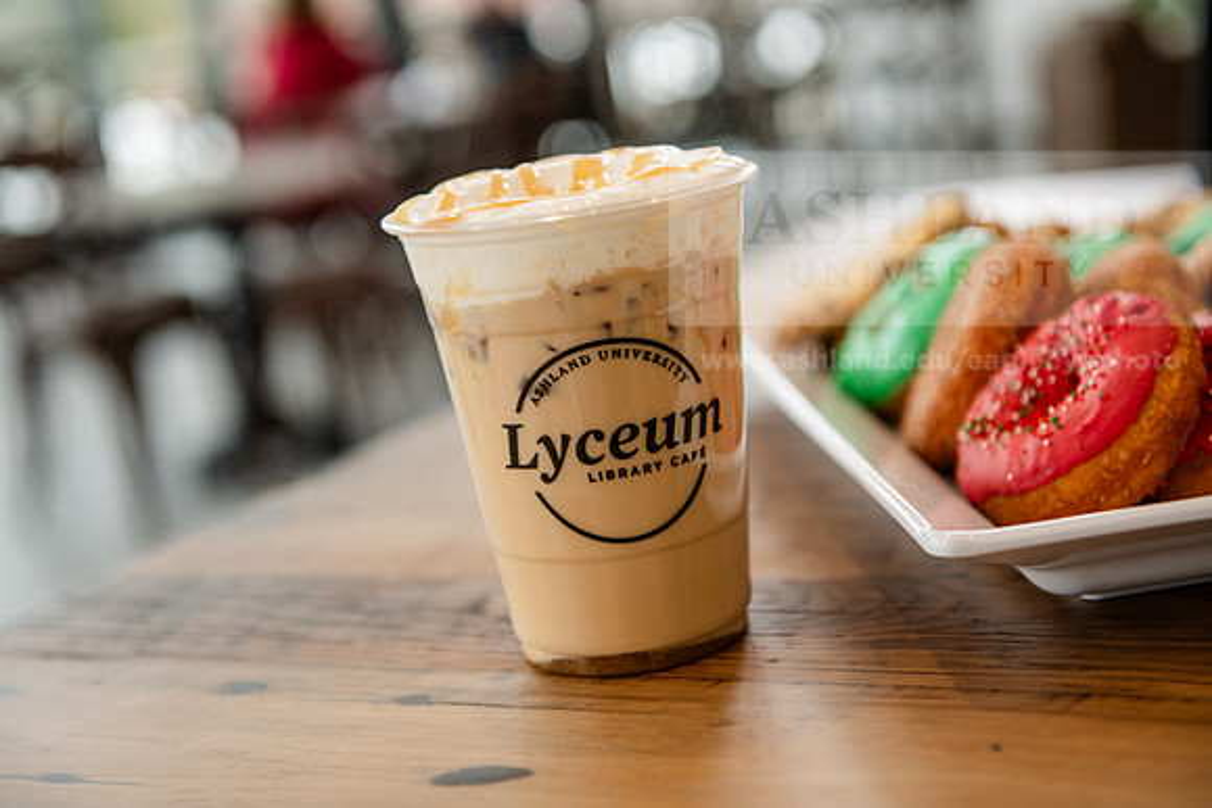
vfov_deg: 23.4
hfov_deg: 34.5
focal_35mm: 58
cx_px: 606
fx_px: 1953
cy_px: 404
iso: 500
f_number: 3.5
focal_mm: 58
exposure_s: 1/200
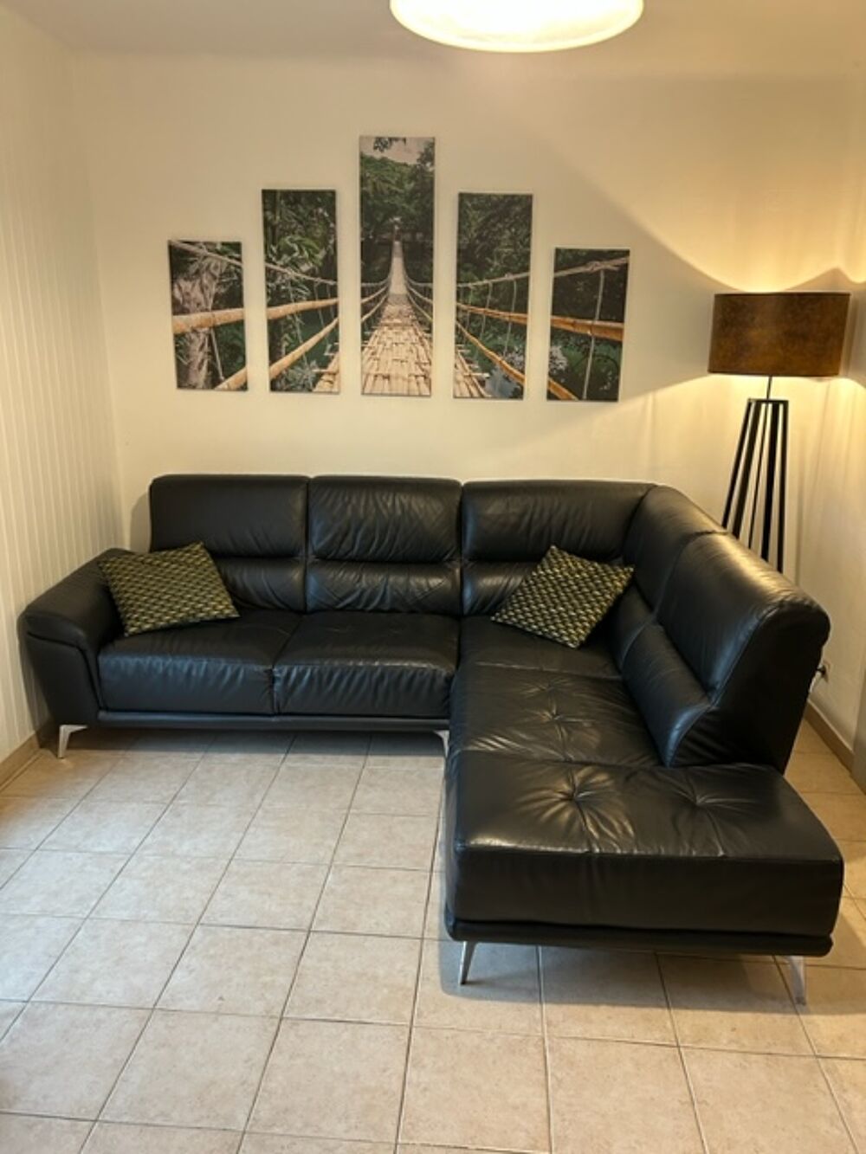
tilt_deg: -14.7
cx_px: 433
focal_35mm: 26
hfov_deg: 53.1
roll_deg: -2.2
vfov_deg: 67.3
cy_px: 577
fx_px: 867
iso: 200
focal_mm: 5.7
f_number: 1.5
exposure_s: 1/50
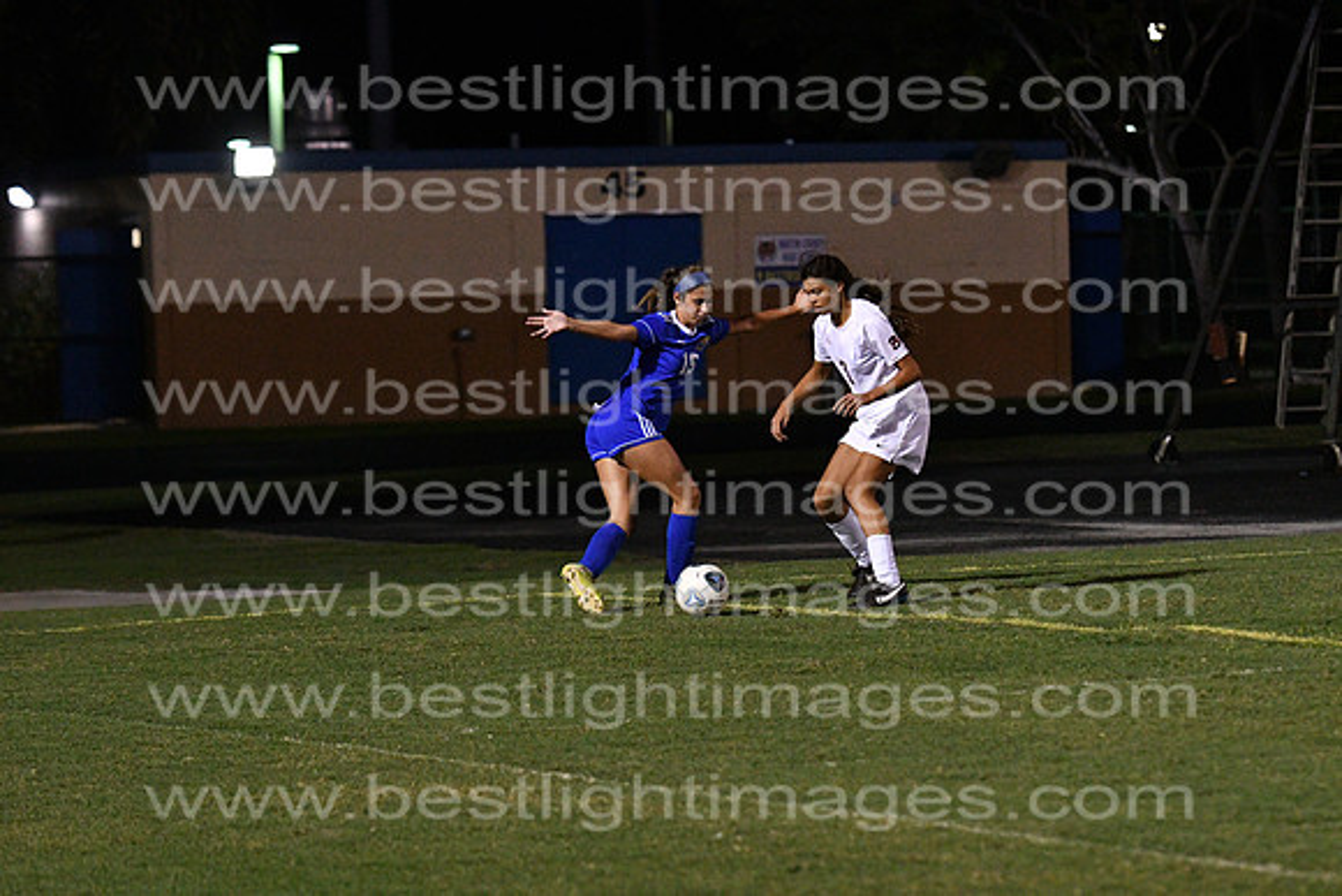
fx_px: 6488
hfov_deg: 11.8
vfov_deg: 7.9
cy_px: 448
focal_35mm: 174
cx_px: 671
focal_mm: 116
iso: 8000
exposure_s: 1/800
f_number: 4
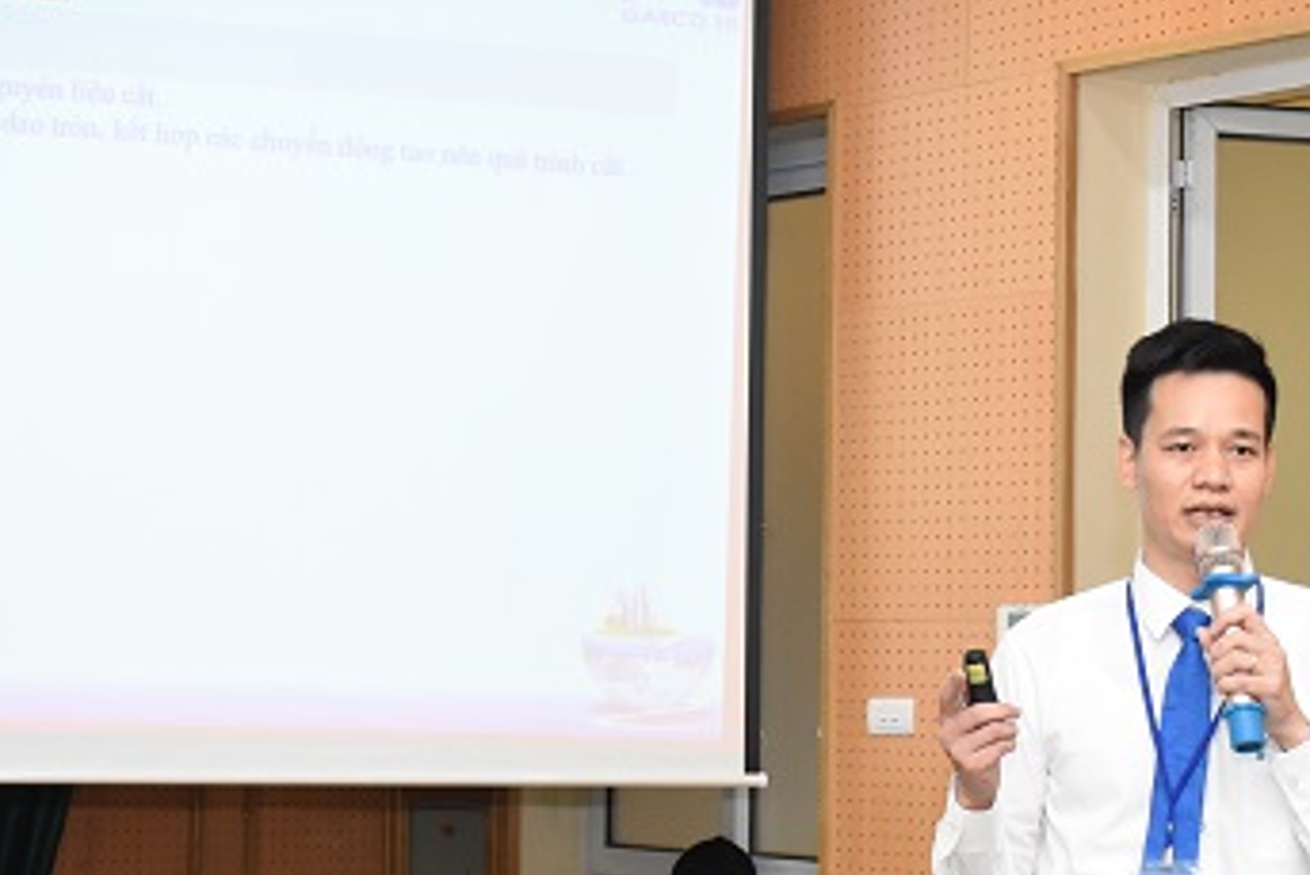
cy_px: 481
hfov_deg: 23.9
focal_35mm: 85
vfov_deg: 16.1
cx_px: 710
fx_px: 3094
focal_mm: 30
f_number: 5
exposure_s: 1/160
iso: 2000
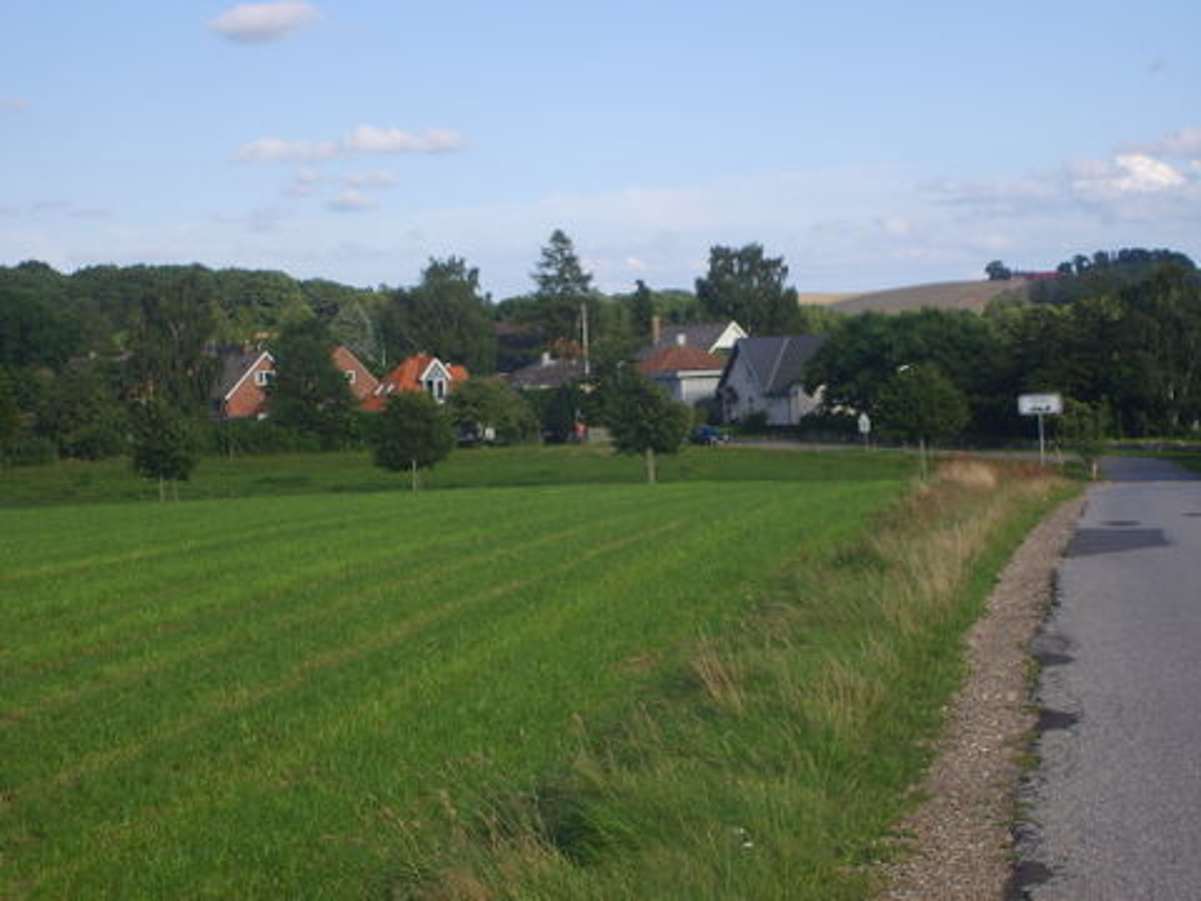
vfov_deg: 16.1
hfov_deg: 21.3
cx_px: 600
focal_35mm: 92
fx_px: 3192
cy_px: 450
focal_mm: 15.5
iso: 50
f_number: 4.6
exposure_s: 1/500
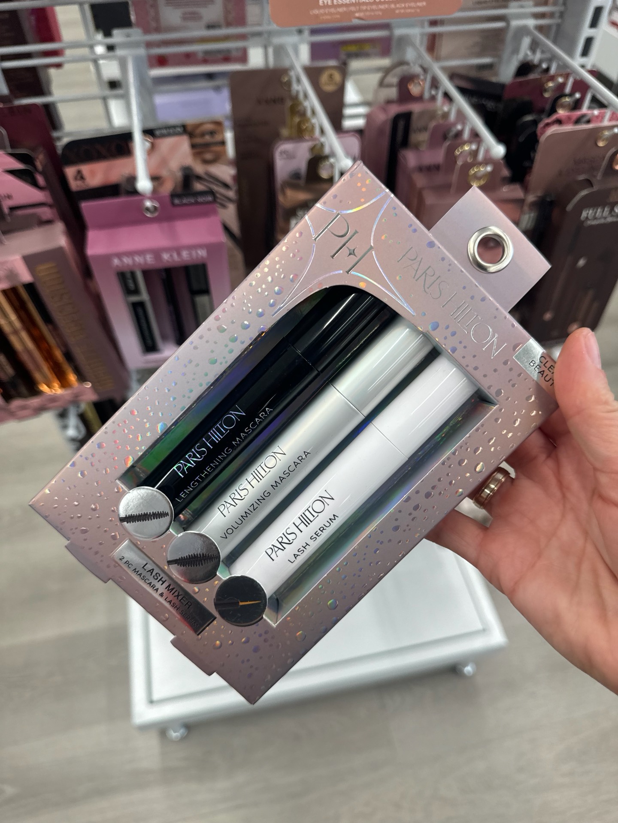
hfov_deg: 56.8
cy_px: 412
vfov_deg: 71.6
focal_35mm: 24
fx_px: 571
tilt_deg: -50.7
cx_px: 309
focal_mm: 6.76
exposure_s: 1/121
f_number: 1.78
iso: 125
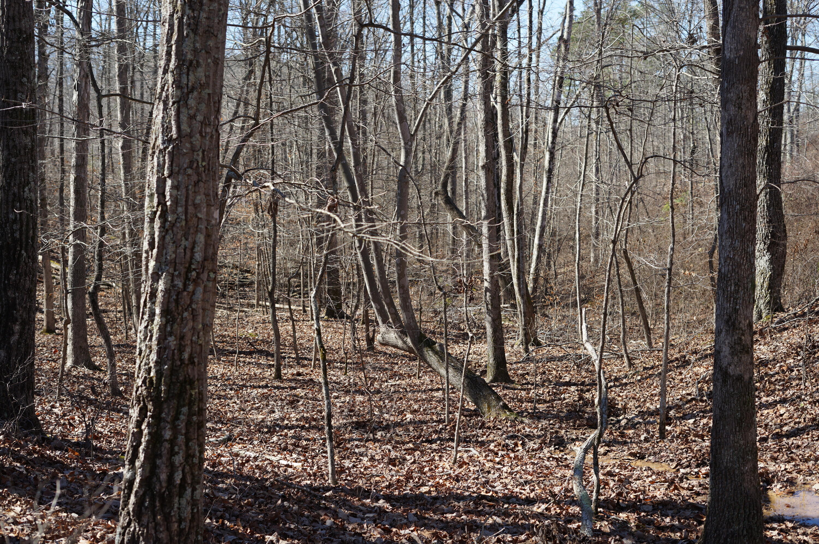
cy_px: 272
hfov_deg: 39.6
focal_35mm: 50
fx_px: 1136
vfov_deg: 26.9
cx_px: 410
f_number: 4.5
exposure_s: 1/250
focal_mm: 50
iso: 100
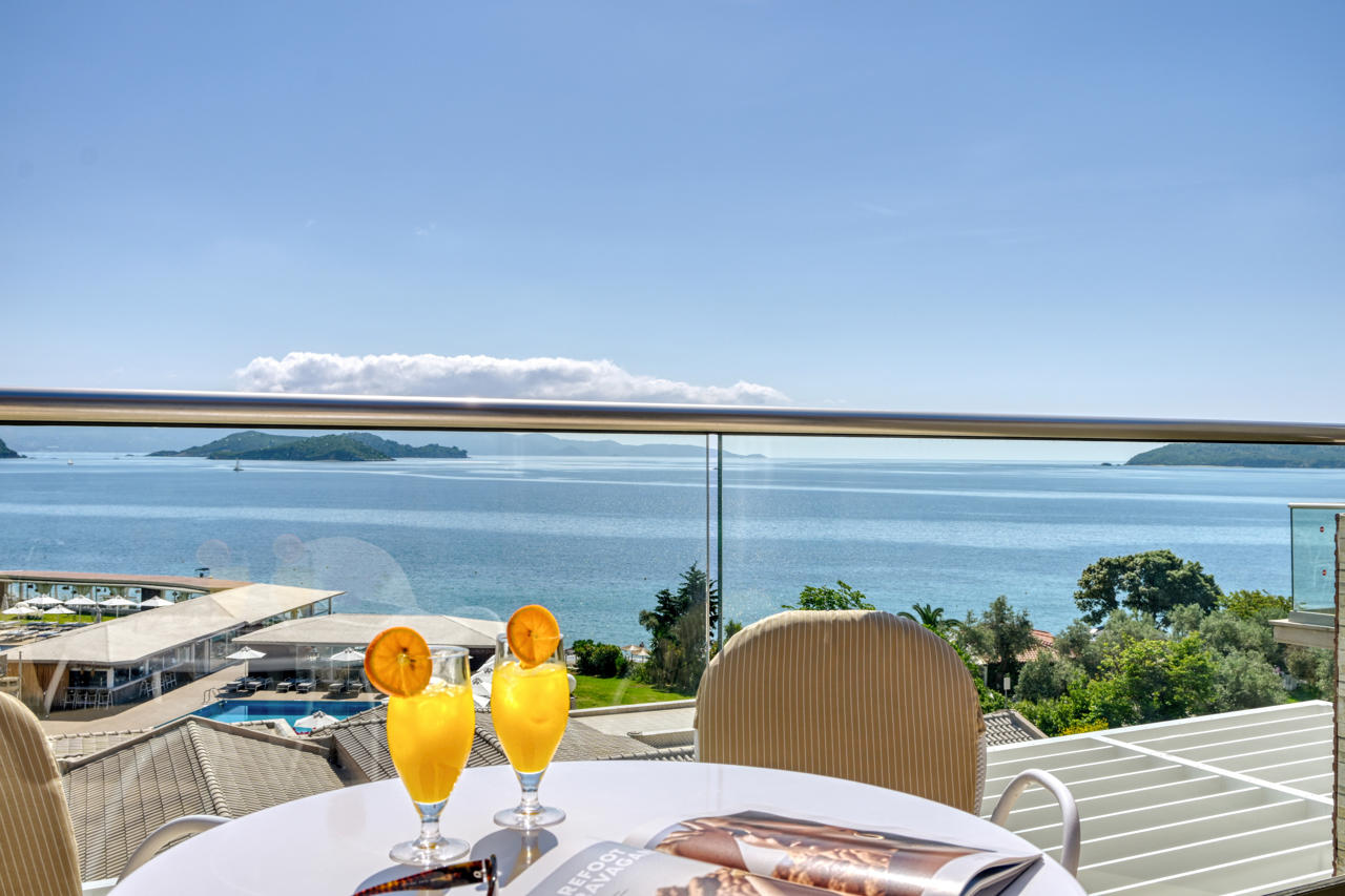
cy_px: 448
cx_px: 672
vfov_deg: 42.3
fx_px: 1158
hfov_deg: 60.3
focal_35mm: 31
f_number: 8
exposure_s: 1/1000
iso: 100
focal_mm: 21
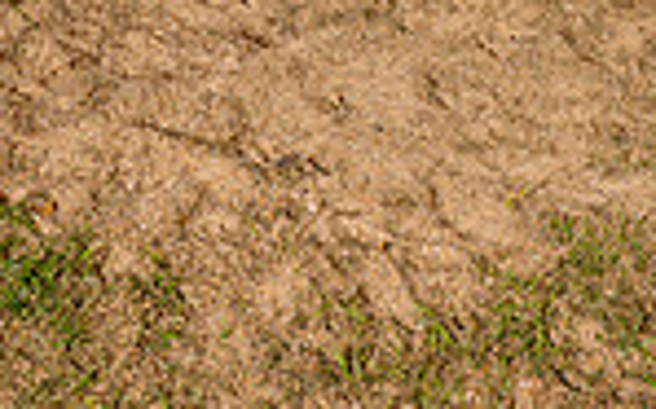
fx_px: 1876
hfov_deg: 19.8
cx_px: 313
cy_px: -528
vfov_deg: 10.8
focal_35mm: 105
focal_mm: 34
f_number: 4
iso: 400
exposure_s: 1/250
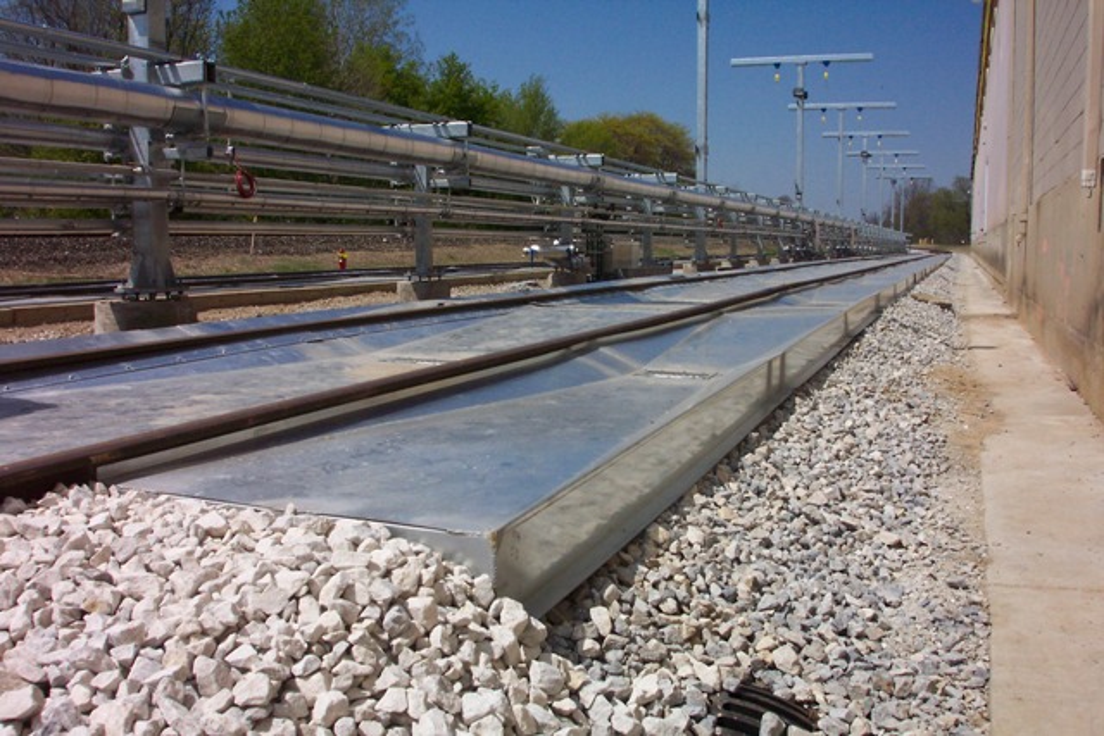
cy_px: 368
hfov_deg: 54.4
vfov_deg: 37.9
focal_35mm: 35
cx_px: 552
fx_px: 1074
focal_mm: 7.5
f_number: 9.5
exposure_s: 1/500
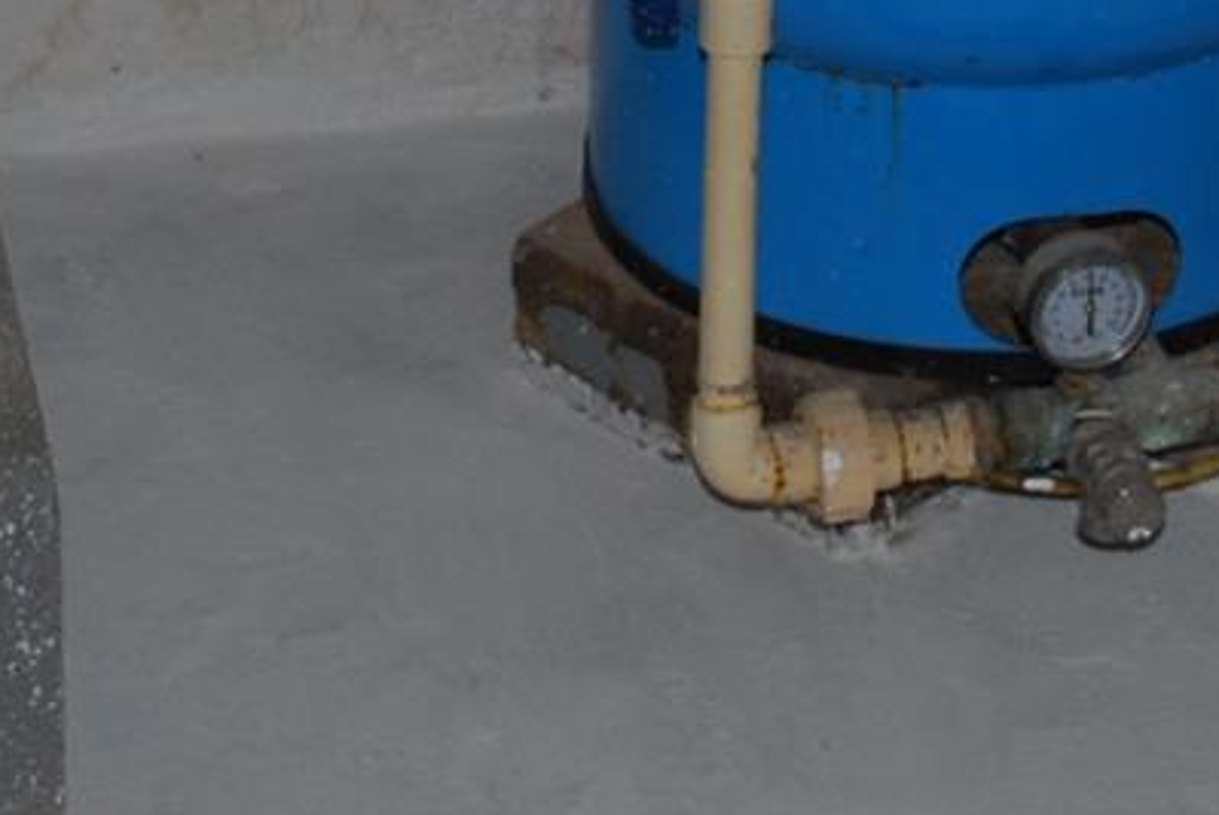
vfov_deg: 6.7
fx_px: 6780
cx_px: 599
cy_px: -723
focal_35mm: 200
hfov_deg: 10.3
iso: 200
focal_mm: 26
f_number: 4.5
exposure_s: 1/60
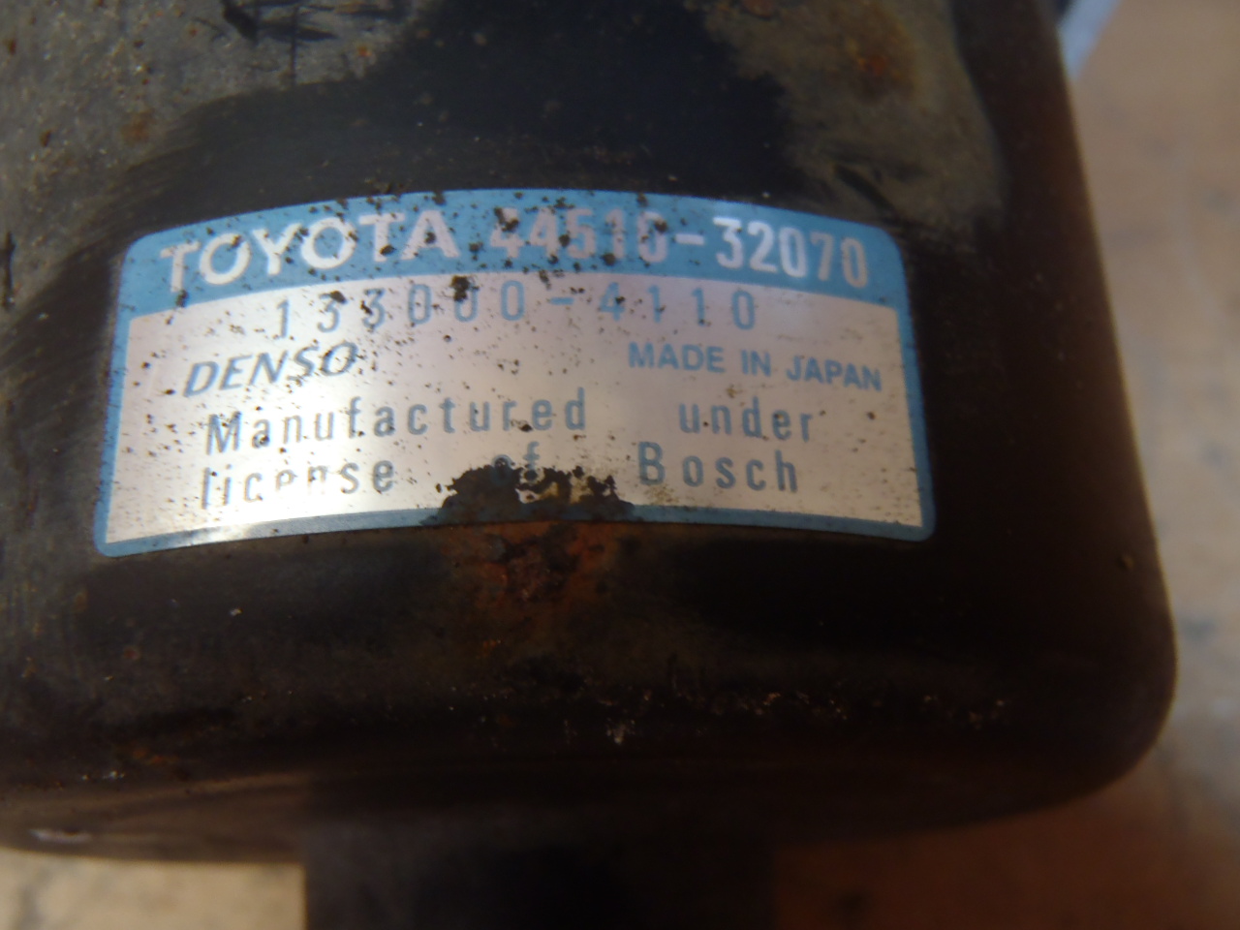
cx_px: 620
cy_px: 465
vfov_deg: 38.7
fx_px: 1325
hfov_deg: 50.1
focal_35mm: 37
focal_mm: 6.64
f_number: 4.7
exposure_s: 1/6
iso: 200
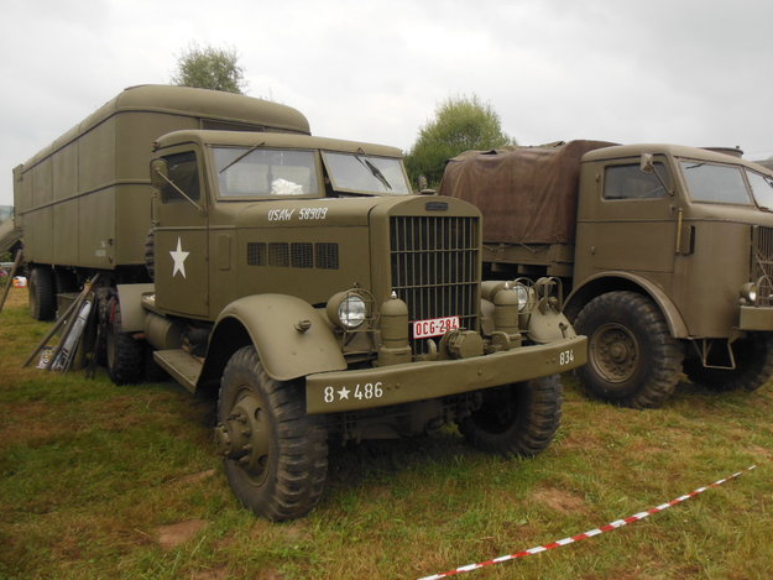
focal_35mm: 28
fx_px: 625
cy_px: 263
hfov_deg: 63.3
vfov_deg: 49.7
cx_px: 424
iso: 125
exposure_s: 1/320
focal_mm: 4.5
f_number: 3.2
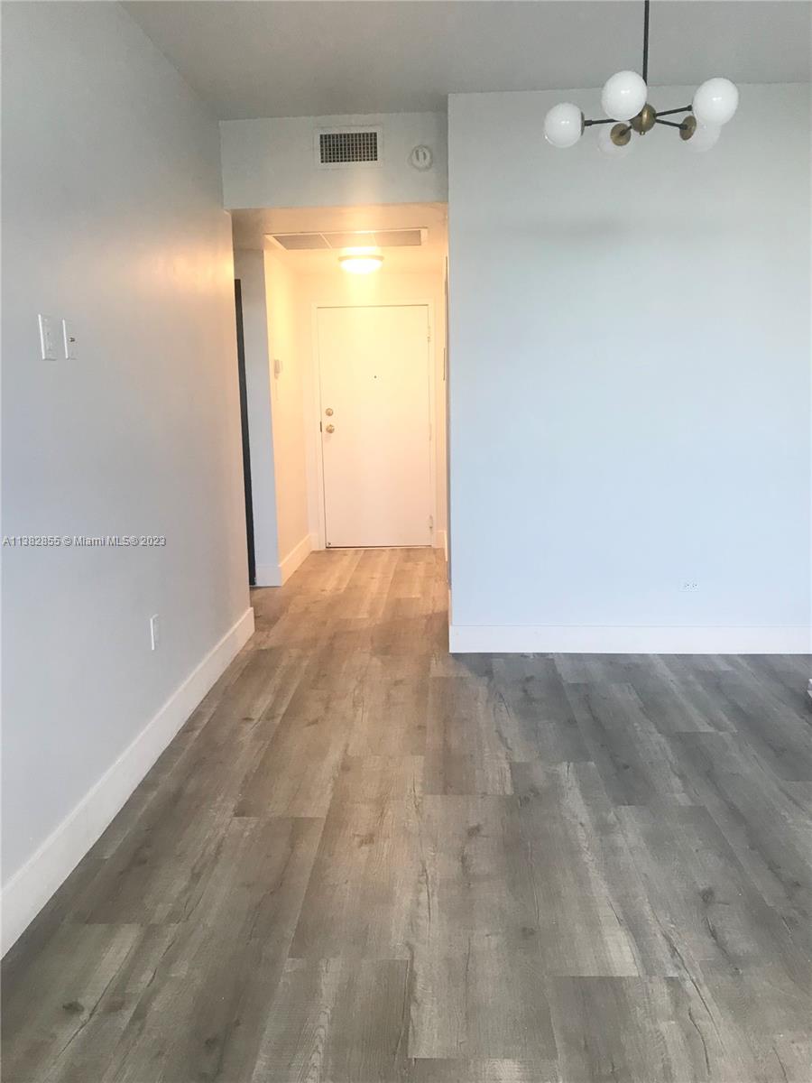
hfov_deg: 49.7
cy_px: 542
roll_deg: +1.0
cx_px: 406
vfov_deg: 63.4
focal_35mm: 28
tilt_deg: -8.8
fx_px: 876
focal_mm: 3.99
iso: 25
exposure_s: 1/30
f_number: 1.8
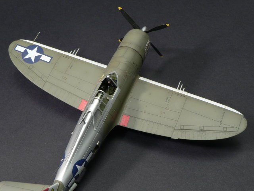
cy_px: 96
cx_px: 127
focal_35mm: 46
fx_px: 338
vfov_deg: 31.5
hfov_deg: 41.2
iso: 80
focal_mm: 7.7
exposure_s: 1/8
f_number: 6.3
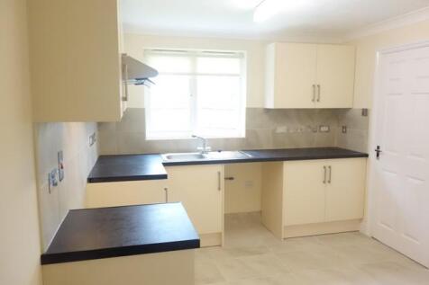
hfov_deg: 65.5
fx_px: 334
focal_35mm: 28
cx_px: 214
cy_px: 142
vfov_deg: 46.4
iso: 2500
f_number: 6.3
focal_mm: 10.4
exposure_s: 1/30
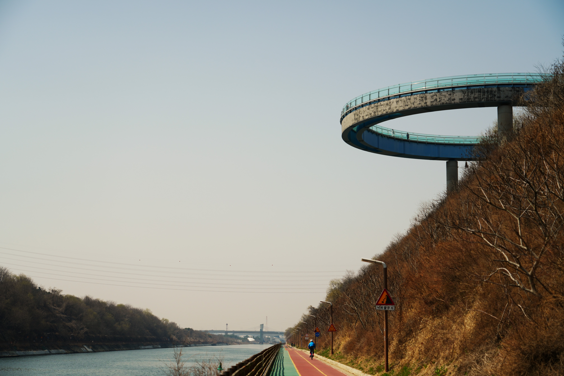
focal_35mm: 64
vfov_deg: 21.2
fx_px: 1003
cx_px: 282
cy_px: 188
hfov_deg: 31.4
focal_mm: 64
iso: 100
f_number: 4.5
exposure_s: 1/2000
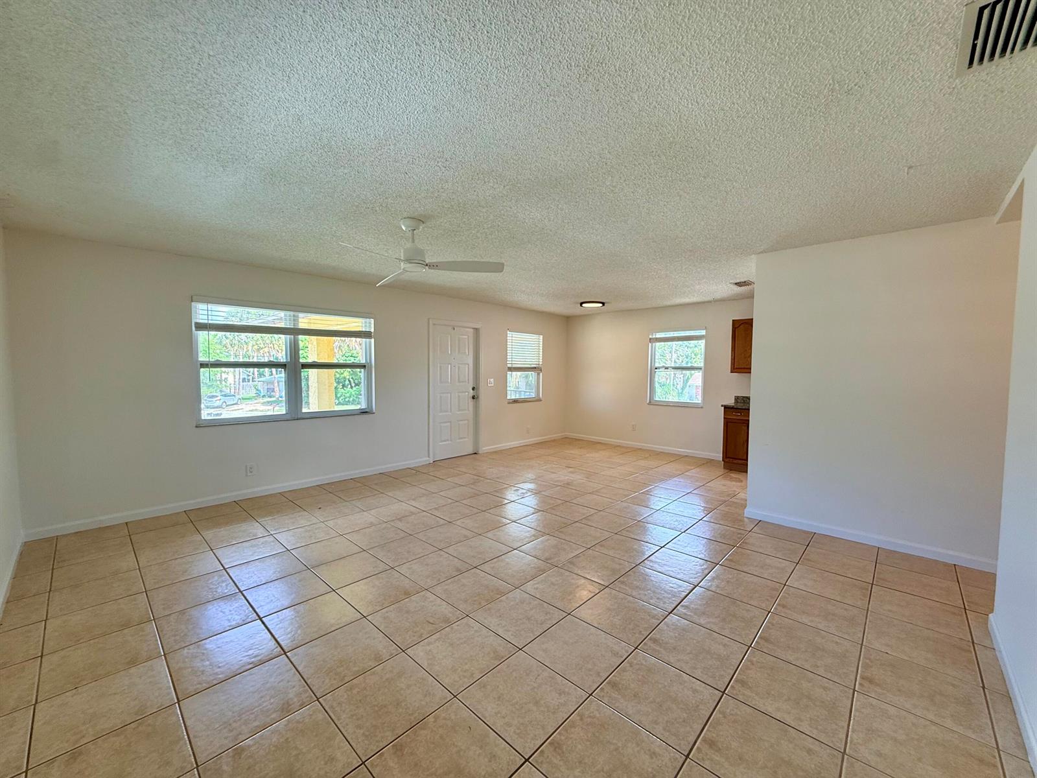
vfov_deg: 85.7
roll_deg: -0.8
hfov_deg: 102.1
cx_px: 518
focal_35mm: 14
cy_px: 389
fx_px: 419
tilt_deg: -2.8
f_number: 2.2
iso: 80
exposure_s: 1/120
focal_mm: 2.22
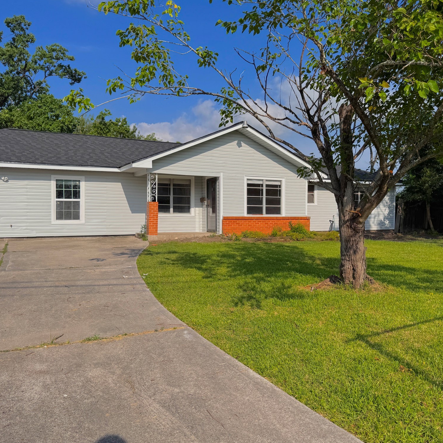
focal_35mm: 29
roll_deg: -0.7
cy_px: 220
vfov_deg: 55.6
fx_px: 420
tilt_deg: -2.2
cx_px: 243
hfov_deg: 55.5
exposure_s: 1/6410
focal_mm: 6.76
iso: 80
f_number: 1.78
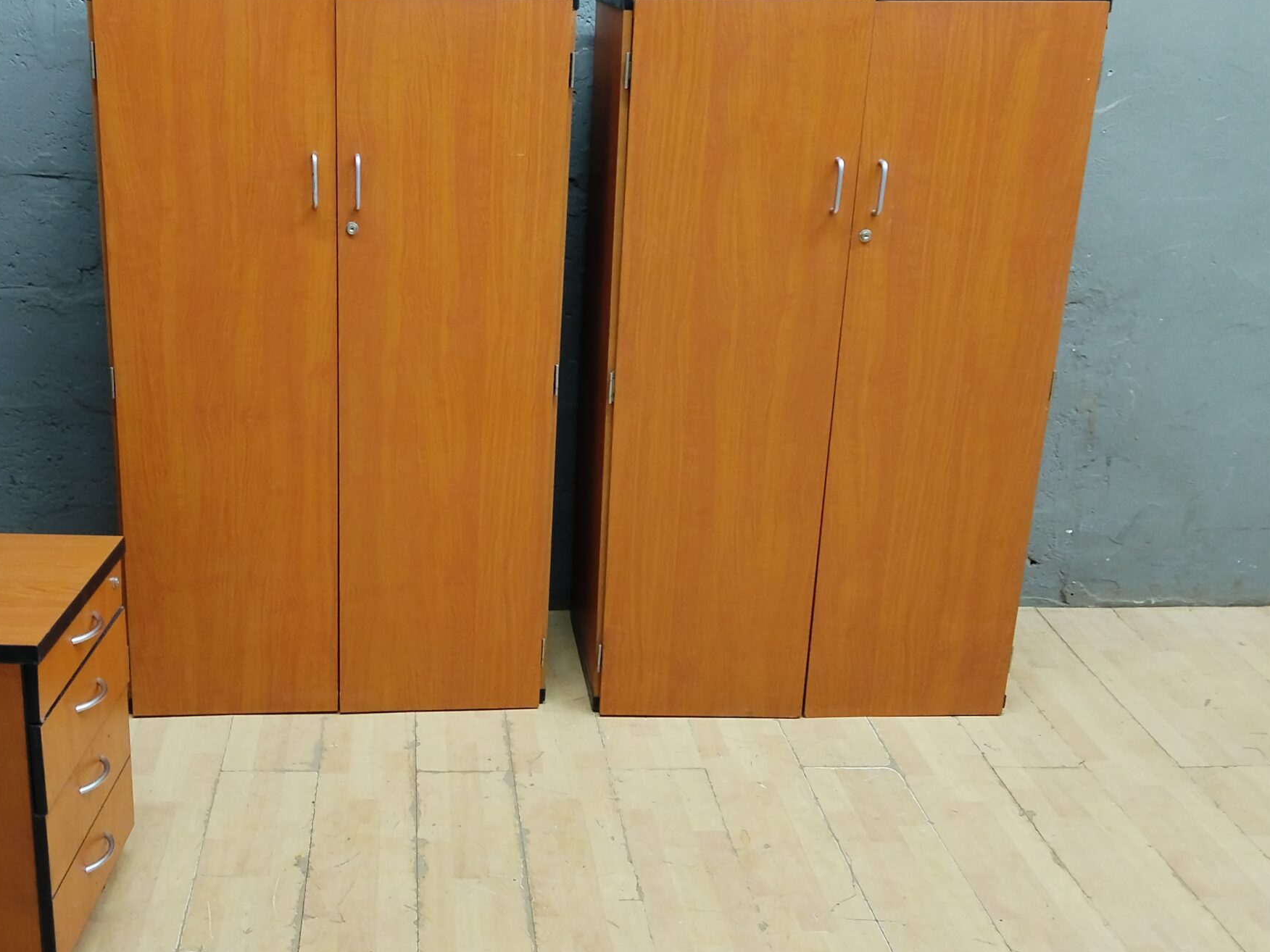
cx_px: 455
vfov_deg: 37.6
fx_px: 1394
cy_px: 397
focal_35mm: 38
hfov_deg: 48.4
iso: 672
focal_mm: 4.25
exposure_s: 1/20
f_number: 1.8
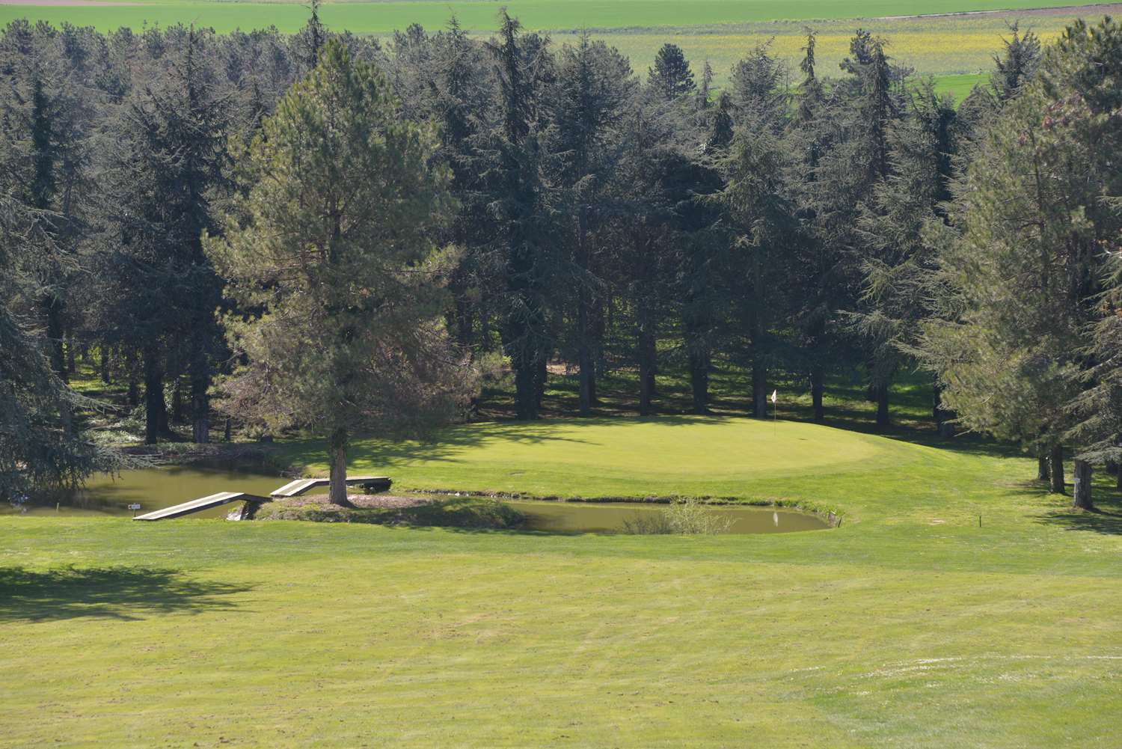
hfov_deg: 13.7
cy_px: 374
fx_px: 4676
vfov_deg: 9.2
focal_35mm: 150
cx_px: 561
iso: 200
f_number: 7.1
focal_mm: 150
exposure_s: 1/200
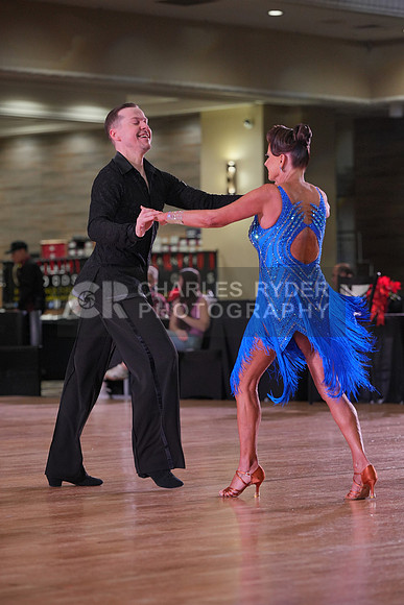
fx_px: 2237
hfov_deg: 10.3
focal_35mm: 133
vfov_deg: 15.4
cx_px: 202
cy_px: 302
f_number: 4
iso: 1600
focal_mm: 133
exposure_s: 1/500
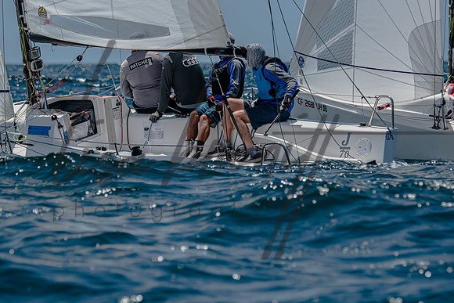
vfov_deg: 3.5
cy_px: 152
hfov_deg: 5.2
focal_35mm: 397
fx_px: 5011
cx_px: 235
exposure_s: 1/2000
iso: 200
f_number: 5.6
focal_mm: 250
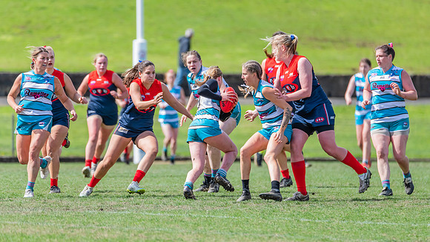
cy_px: 135
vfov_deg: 2.3
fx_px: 5971
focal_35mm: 524
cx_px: 215
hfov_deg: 4.1
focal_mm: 500
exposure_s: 1/1600
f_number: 7.1
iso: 800
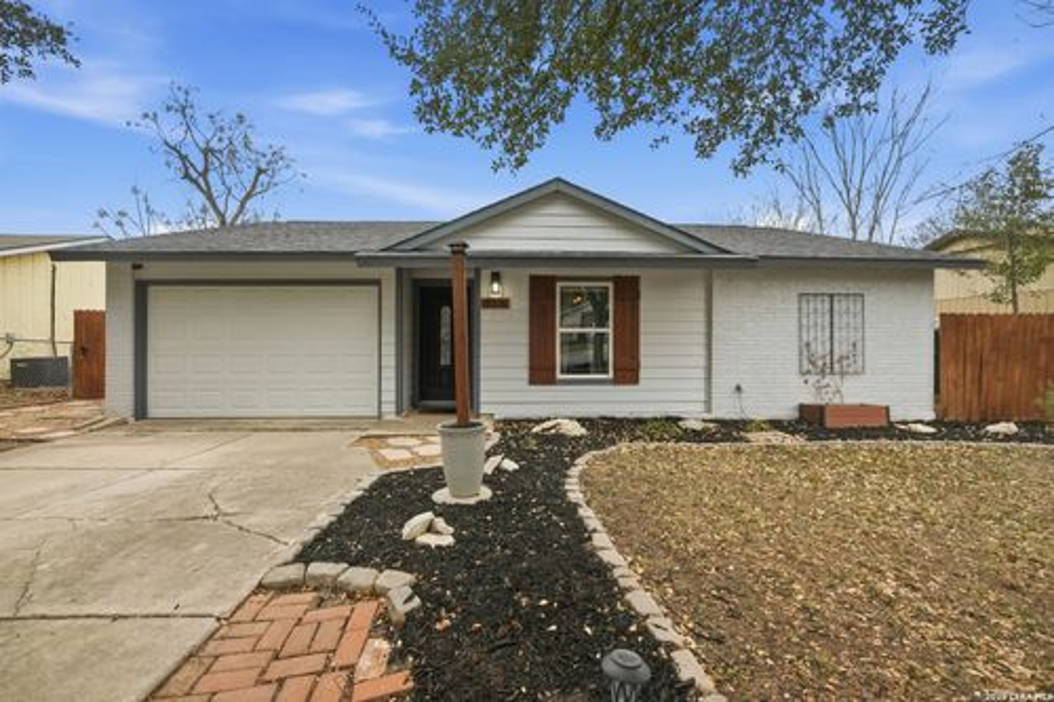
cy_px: 351
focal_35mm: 13
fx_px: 380
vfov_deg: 85.4
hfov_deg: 108.3
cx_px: 527
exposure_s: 1/1000
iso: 250
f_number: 6.3
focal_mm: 9
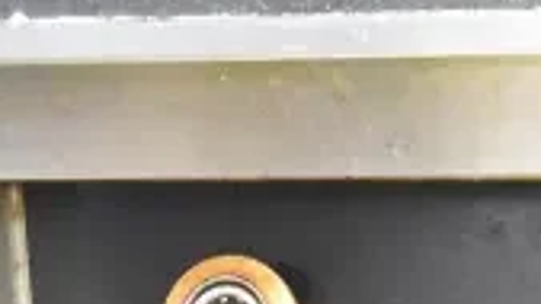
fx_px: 1463
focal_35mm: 102
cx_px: 643
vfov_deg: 10.7
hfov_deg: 19.7
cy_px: 642
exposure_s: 1/30
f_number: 3.5
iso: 12800
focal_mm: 18
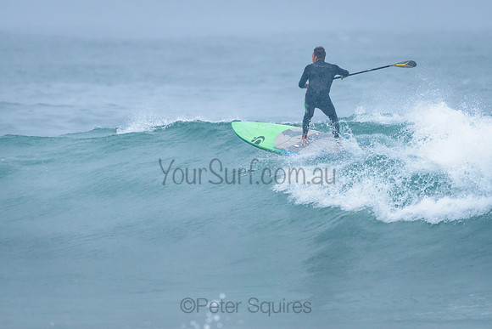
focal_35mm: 613
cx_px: 256
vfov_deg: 2.2
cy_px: 129
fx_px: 8383
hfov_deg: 3.4
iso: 1600
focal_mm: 500
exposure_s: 1/1000
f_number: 5.6
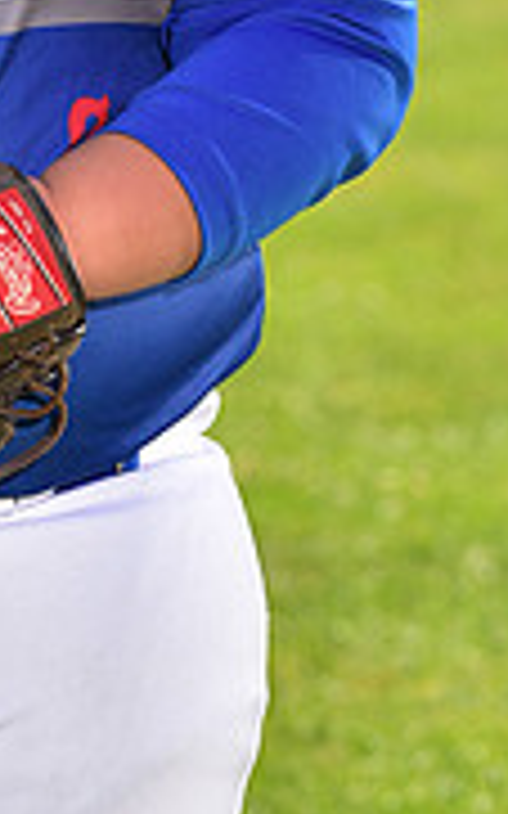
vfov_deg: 5.5
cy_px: -211
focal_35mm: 378
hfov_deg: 3.5
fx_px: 8380
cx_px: -124
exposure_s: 1/200
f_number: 5.6
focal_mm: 116
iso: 80
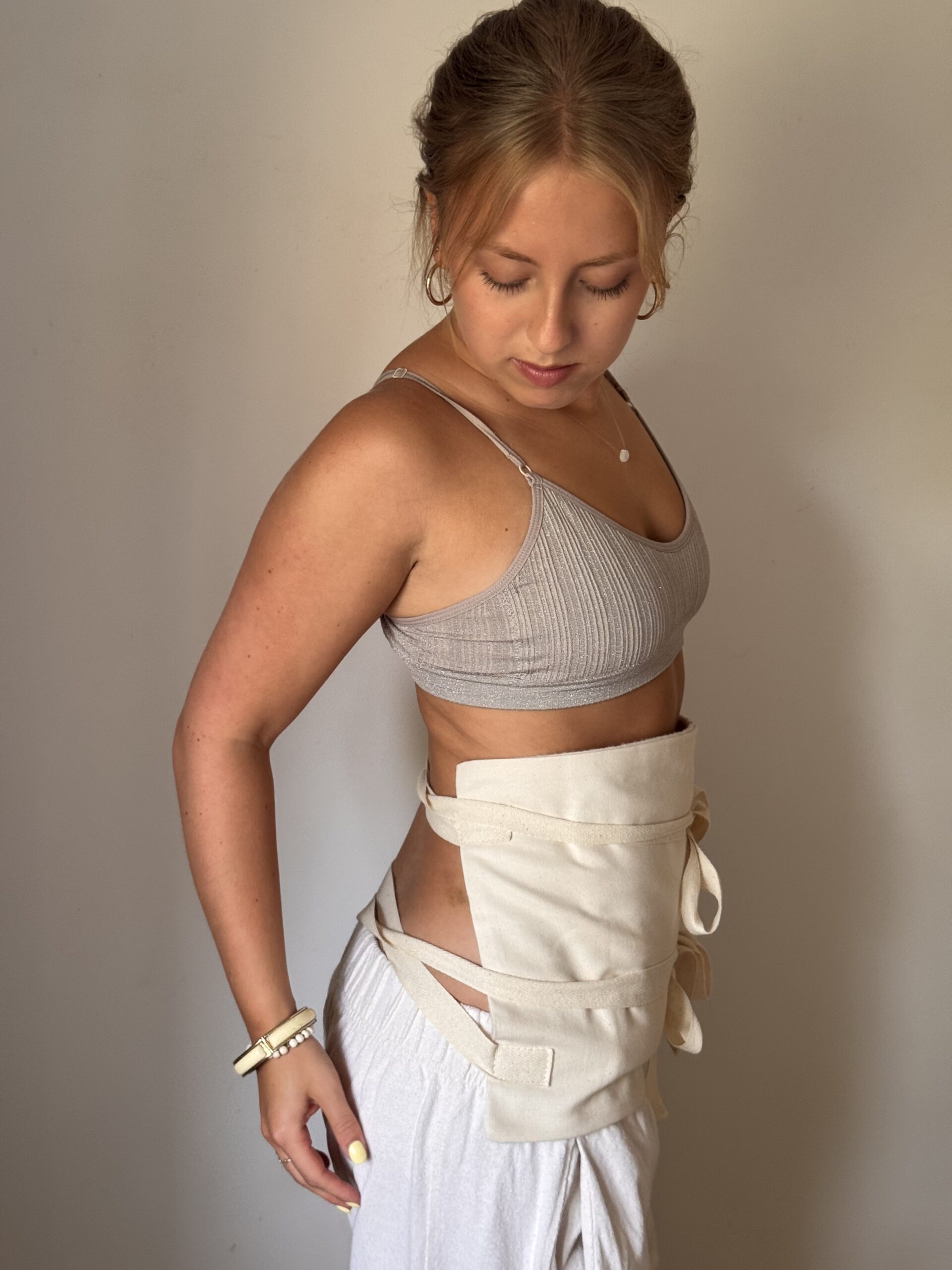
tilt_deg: -11.0
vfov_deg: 39.7
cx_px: 476
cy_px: 635
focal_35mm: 48
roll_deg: -2.3
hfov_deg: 30.3
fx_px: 1760
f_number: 1.78
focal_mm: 6.76
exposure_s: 1/60
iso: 100
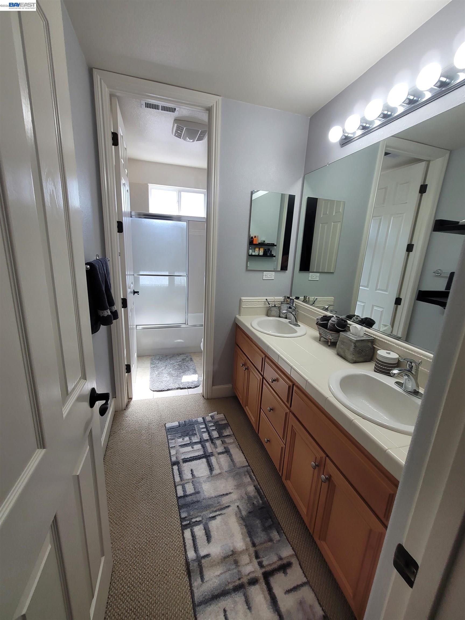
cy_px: 310
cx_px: 232
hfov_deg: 89.9
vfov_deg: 106.2
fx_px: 233
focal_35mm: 13
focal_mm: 2.2
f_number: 2.2
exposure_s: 1/60
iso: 80
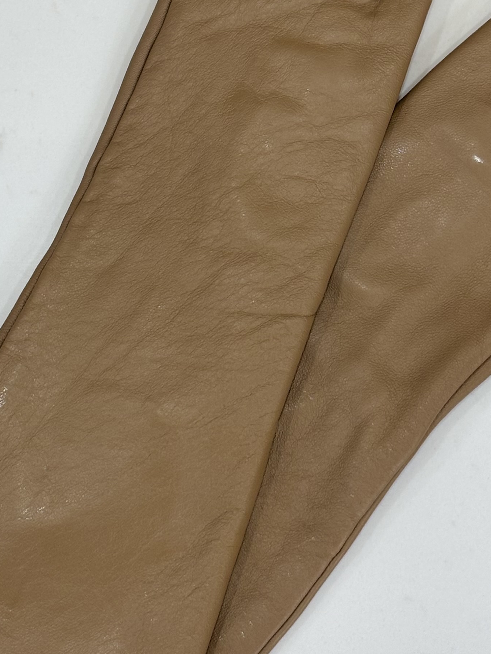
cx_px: 237
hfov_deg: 12.8
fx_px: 2193
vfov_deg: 16.9
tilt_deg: -84.4
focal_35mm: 116
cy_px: 229
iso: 25
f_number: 1.6
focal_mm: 5.96
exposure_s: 1/60
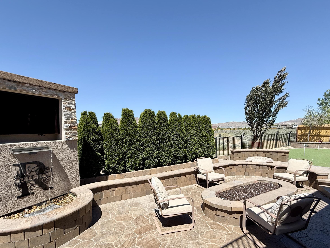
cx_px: 169
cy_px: 148
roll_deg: +0.3
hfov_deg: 87.7
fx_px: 172
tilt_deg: -6.0
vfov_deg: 70.9
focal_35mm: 18
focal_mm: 2.22
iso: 50
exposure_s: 1/1848
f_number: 2.2
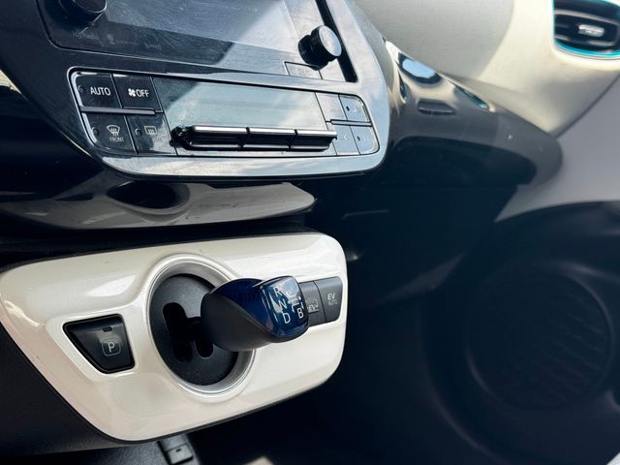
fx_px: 860
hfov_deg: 39.7
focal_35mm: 48
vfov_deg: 30.3
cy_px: 232
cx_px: 310
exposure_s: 1/507
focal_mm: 6.76
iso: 64
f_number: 1.78
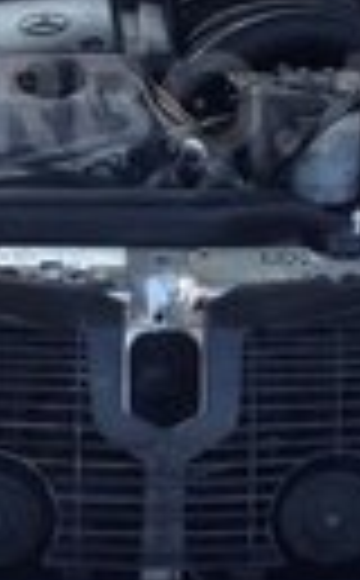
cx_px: 144
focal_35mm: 135
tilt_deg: -16.2
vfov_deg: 15.4
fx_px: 2131
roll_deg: +0.7
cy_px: 103
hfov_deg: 9.7
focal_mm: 4.12
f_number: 2.4
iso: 50
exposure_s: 1/125
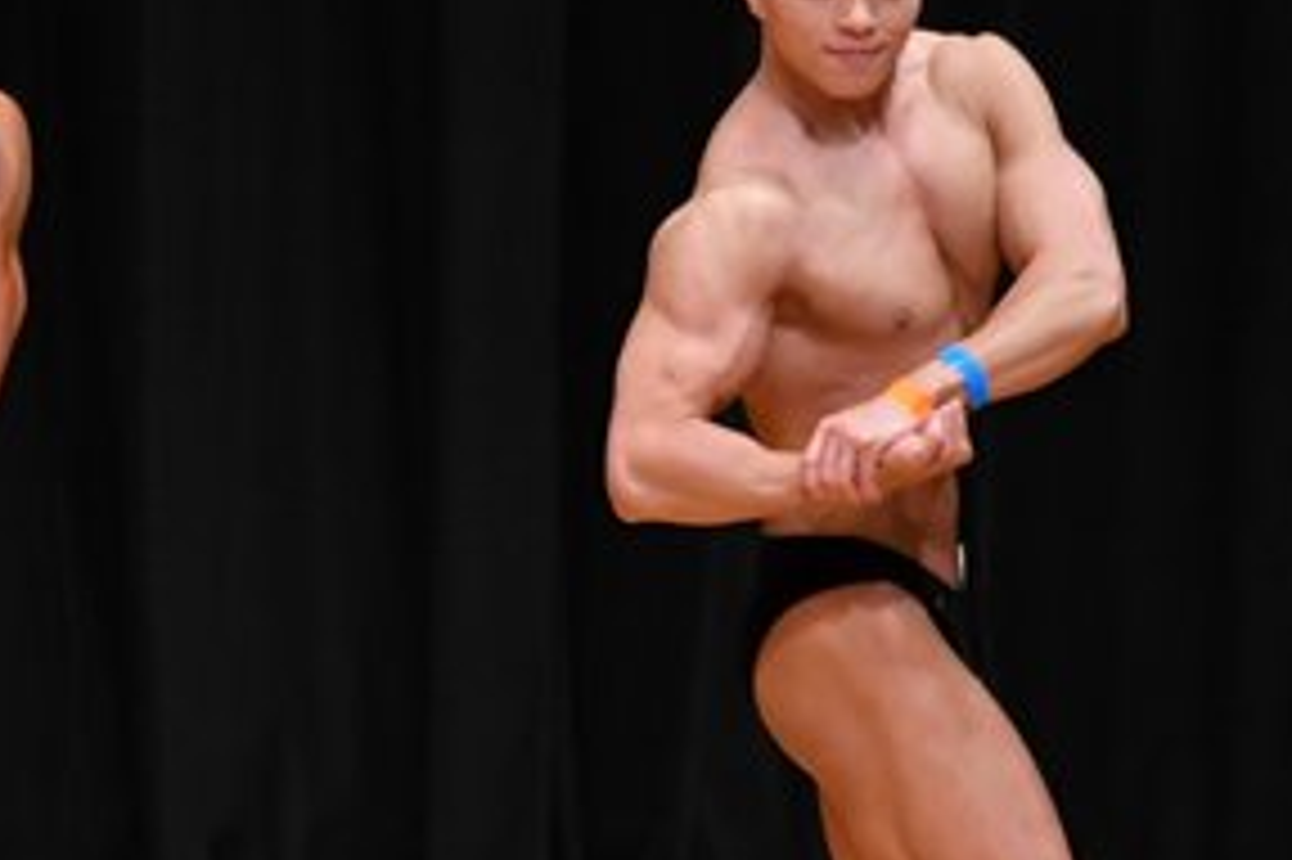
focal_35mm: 688
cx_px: 79
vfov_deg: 2.0
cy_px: 599
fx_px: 24676
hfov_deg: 3.0
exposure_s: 1/400
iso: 3200
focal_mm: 170
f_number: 5.6
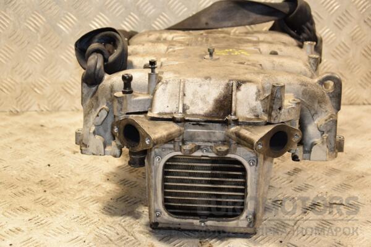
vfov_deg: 18.9
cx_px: 186
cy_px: 124
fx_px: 742
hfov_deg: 28.1
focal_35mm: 72
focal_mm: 48
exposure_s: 1/125
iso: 800
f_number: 4.8
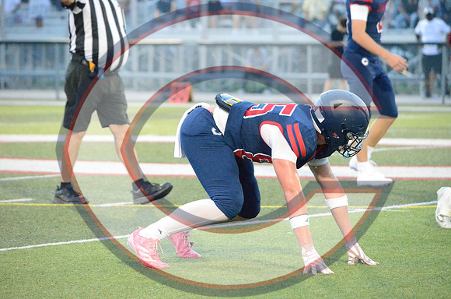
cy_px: 150
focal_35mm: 255
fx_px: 3188
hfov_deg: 8.1
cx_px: 226
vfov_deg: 5.4
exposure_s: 1/400
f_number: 5
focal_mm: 170
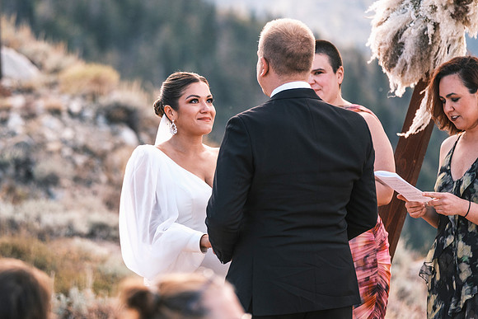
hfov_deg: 8.3
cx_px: 194
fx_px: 3308
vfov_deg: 5.5
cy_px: 130
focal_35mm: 249
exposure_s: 1/850
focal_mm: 140
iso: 400
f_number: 2.8
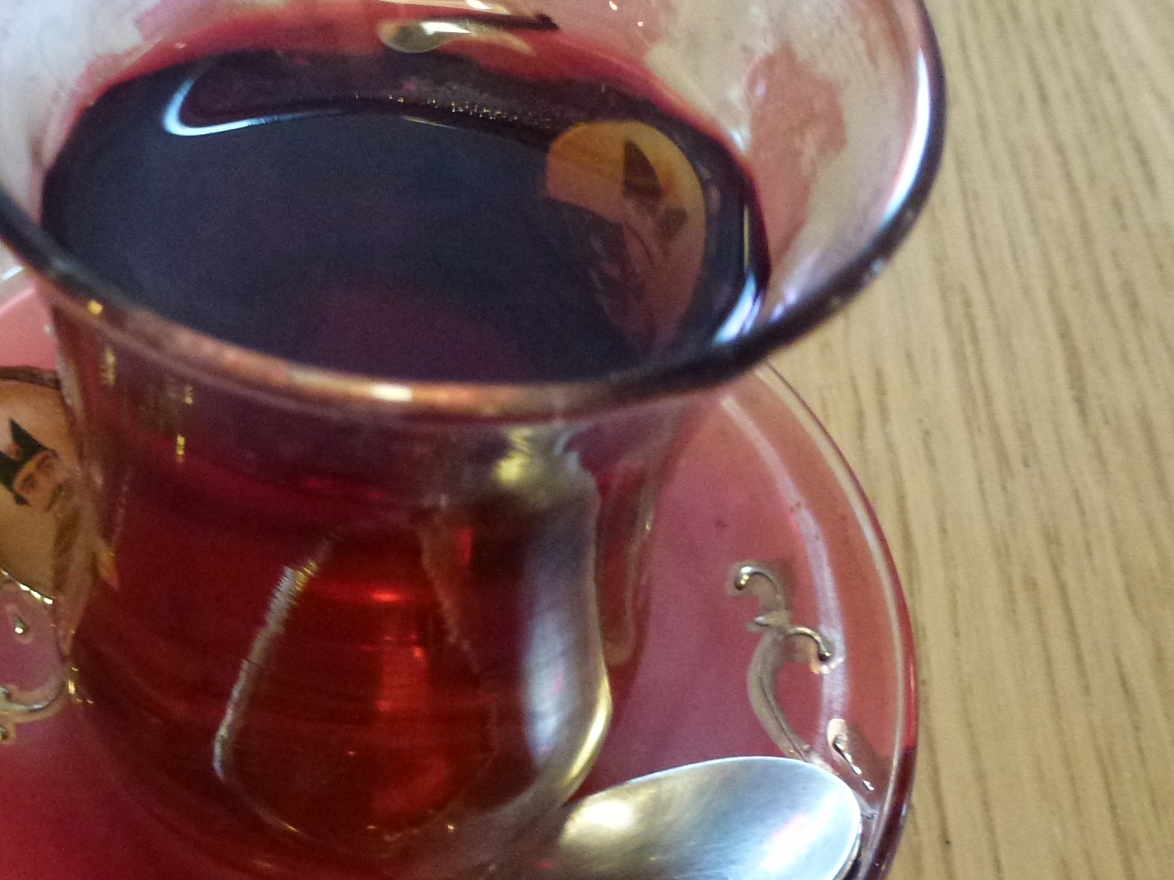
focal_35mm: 42
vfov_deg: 34.3
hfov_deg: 42.5
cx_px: 216
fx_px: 1424
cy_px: 509
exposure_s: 1/13
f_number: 3.3
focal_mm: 4.3
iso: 400
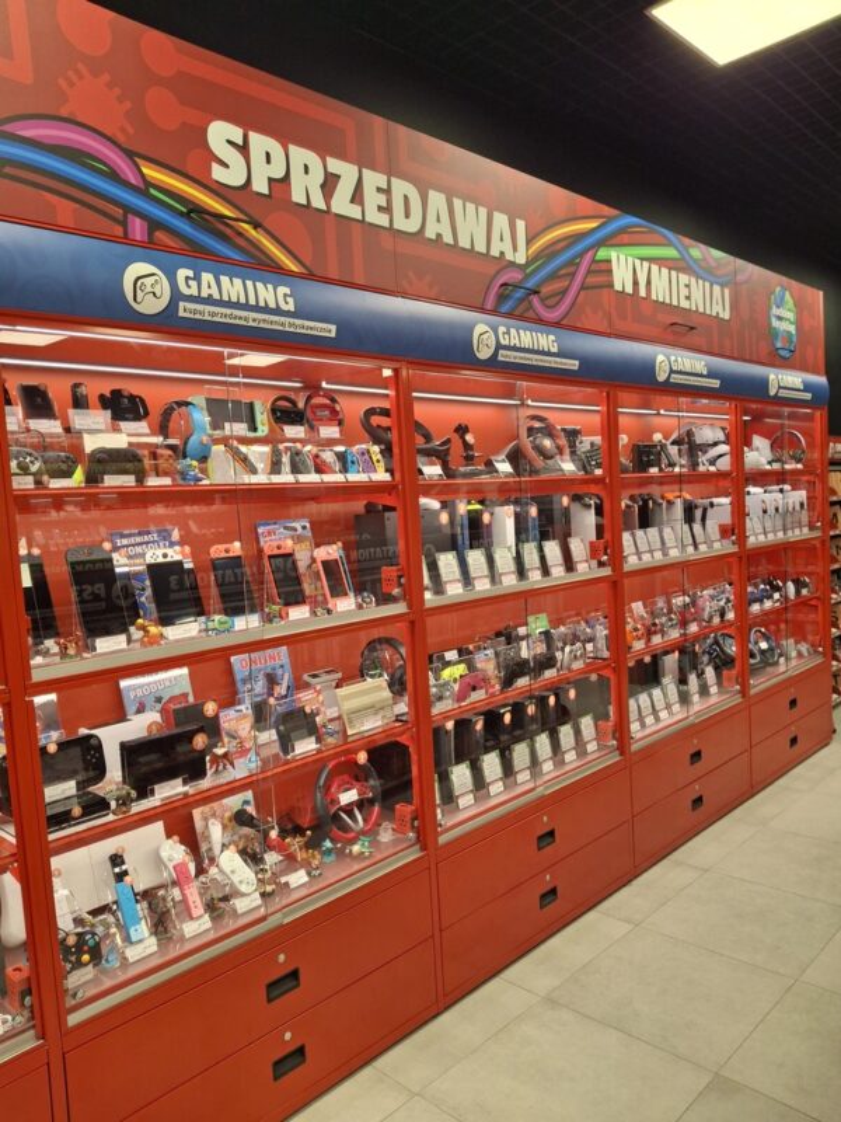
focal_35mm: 25
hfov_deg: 54.9
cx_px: 420
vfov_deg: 69.4
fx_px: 810
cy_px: 561
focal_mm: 4.69
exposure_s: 1/120
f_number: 1.8
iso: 100
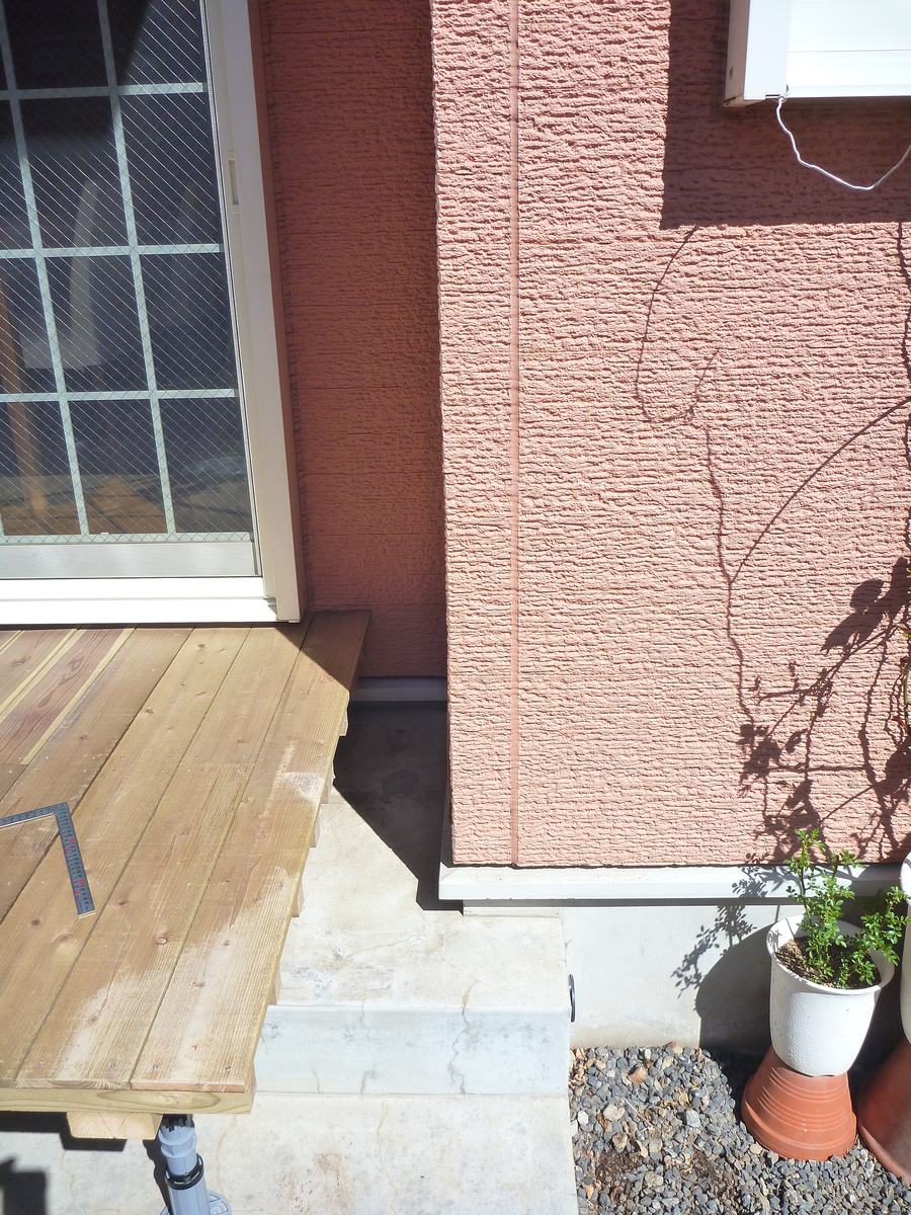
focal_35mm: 28
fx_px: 983
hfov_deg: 49.7
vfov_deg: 63.4
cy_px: 608
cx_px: 456
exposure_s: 1/640
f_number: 3.3
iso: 125
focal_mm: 4.9
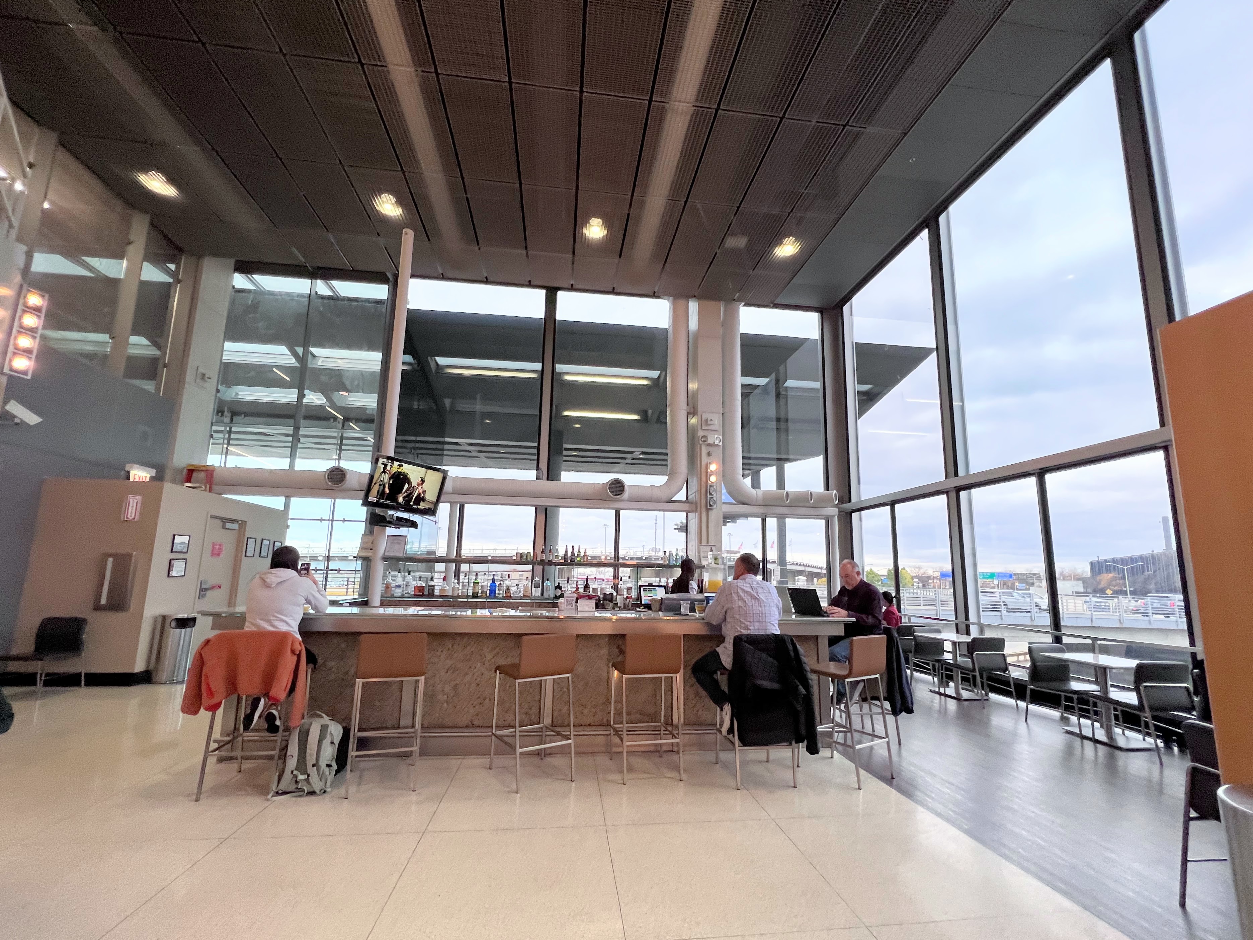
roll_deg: -1.3
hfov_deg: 102.1
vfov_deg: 85.6
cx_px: 632
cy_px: 494
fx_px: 507
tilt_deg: +9.4
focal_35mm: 14
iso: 200
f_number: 1.8
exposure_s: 1/120
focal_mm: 1.57
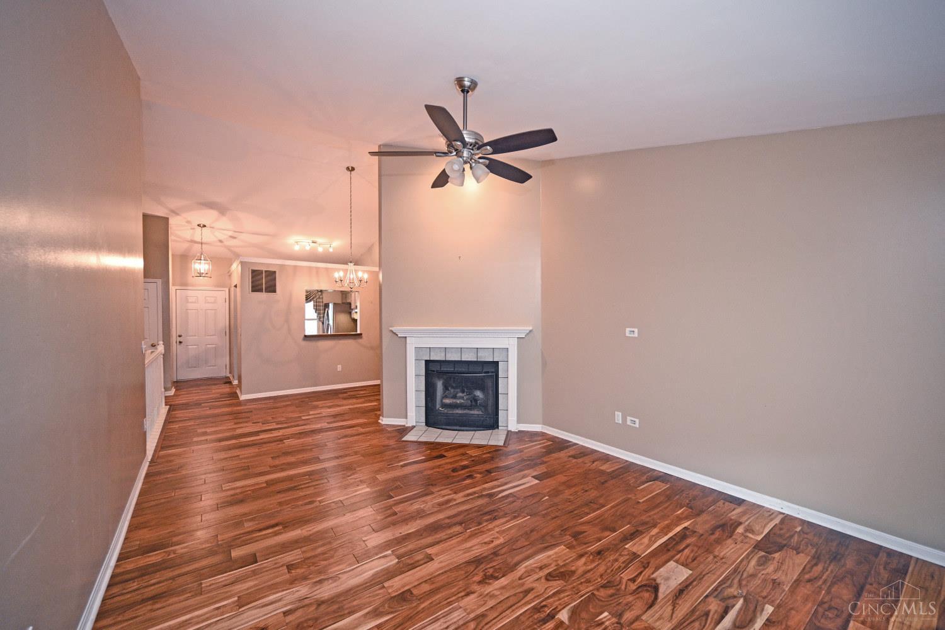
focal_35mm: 14
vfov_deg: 81.2
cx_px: 472
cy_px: 315
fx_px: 367
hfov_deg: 104.3
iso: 1600
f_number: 4
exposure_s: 1/60
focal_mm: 14
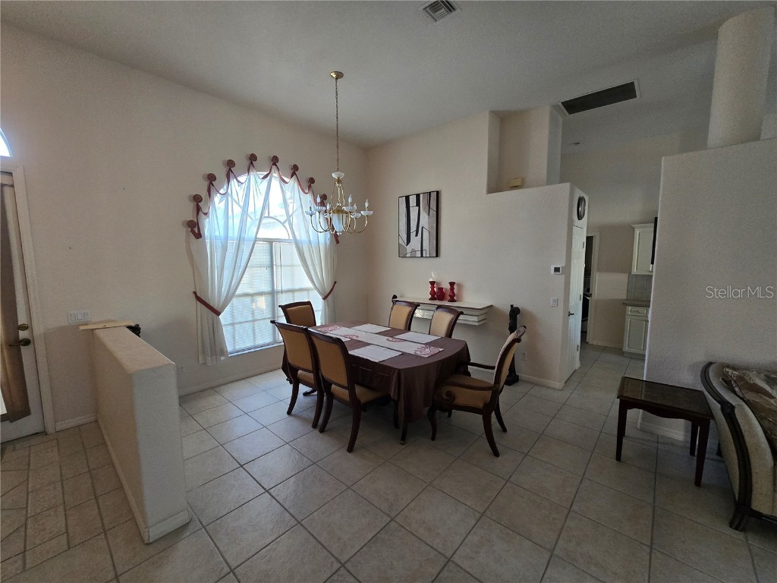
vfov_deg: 89.9
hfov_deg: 106.2
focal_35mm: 13
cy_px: 292
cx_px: 388
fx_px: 292
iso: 250
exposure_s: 1/60
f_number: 2.2
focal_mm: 2.2
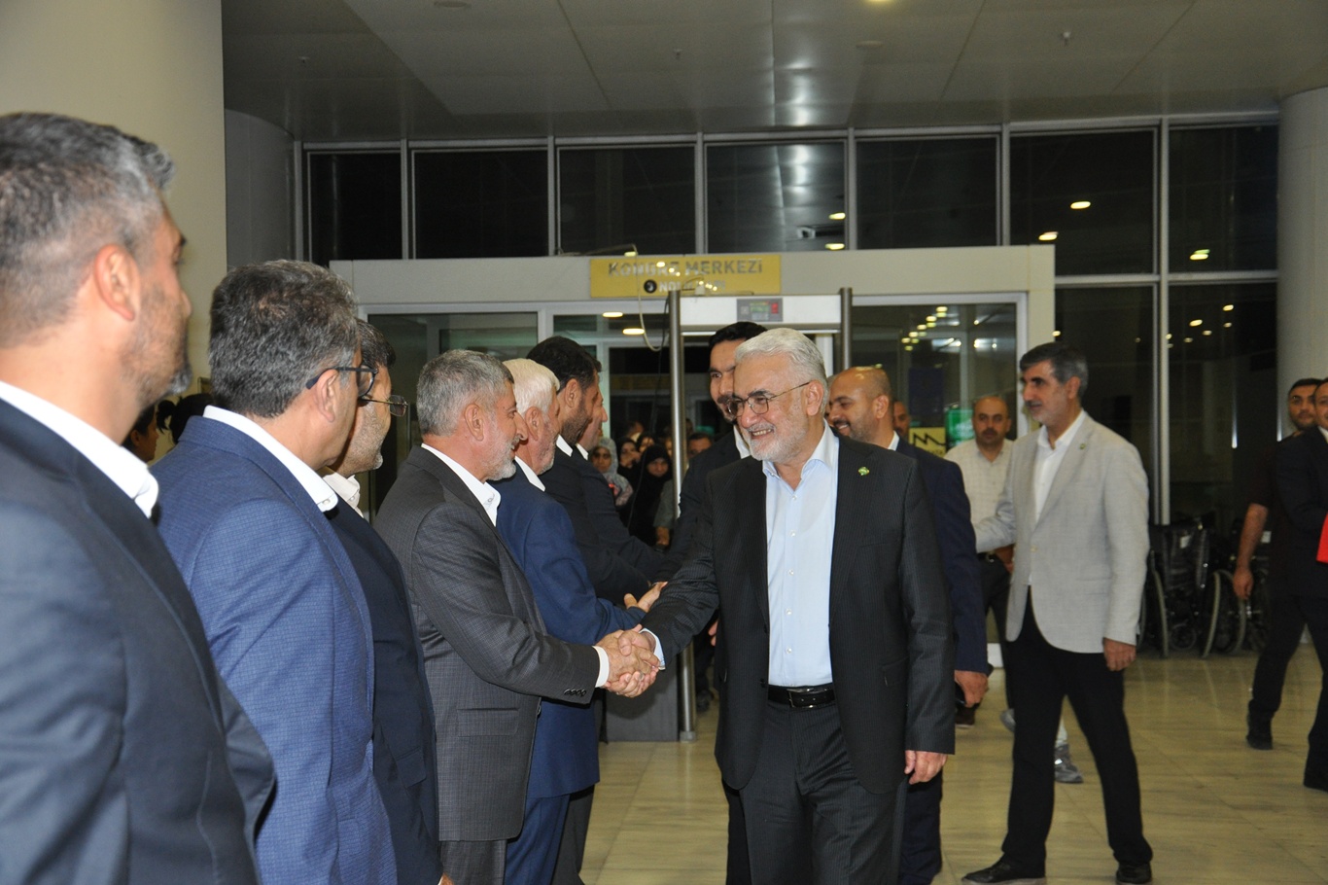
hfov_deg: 43.6
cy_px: 442
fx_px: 1659
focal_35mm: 45
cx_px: 664
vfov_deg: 29.9
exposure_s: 1/60
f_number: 4.2
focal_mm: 30
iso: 800
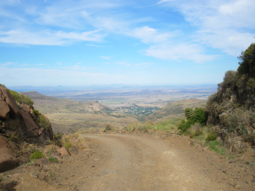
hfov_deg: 51.4
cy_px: 96
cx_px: 128
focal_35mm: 36
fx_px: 265
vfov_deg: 39.7
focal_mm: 6.3
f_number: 5.4
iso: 64
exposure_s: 1/250
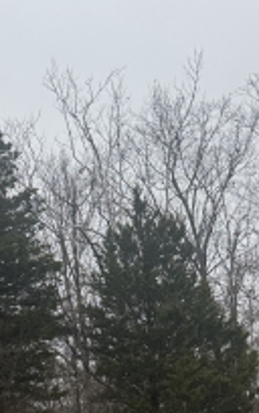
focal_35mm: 83
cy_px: 356
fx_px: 935
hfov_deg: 14.3
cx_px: -175
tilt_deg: +7.9
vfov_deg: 24.3
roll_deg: +4.0
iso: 80
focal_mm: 6.76
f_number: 1.78
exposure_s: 1/952
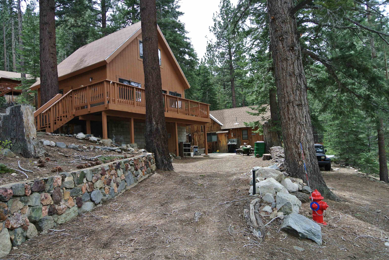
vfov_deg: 53.3
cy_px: 130
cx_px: 194
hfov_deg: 73.7
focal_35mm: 24
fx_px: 260
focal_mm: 9.2
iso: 100
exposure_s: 1/400
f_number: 4.5
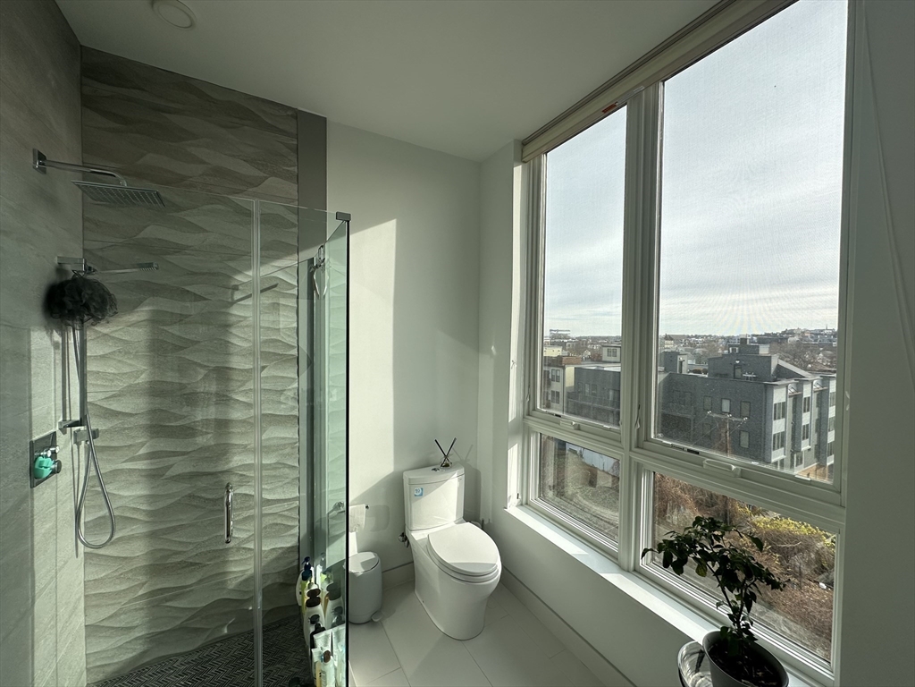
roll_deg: -0.6
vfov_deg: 85.7
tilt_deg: -2.2
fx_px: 370
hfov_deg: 102.1
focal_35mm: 14
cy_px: 344
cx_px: 458
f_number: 2.2
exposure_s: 1/509
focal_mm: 2.22
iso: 40
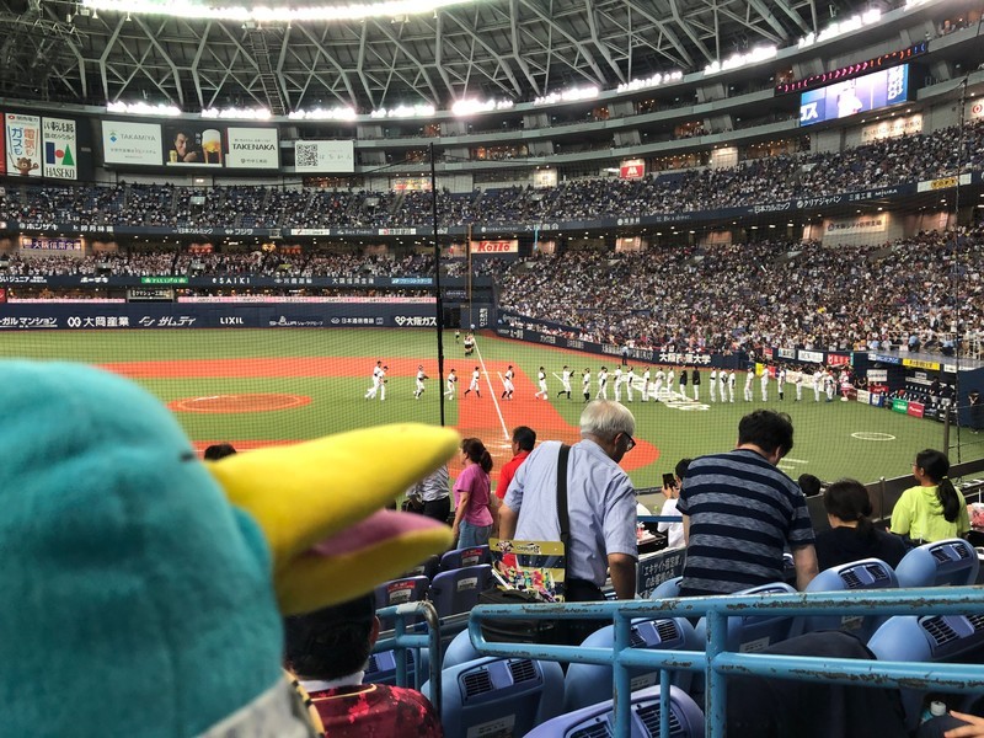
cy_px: 369
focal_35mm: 28
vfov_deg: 49.7
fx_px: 796
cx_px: 492
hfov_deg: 63.4
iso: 40
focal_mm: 3.99
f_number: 1.8
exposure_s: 1/30
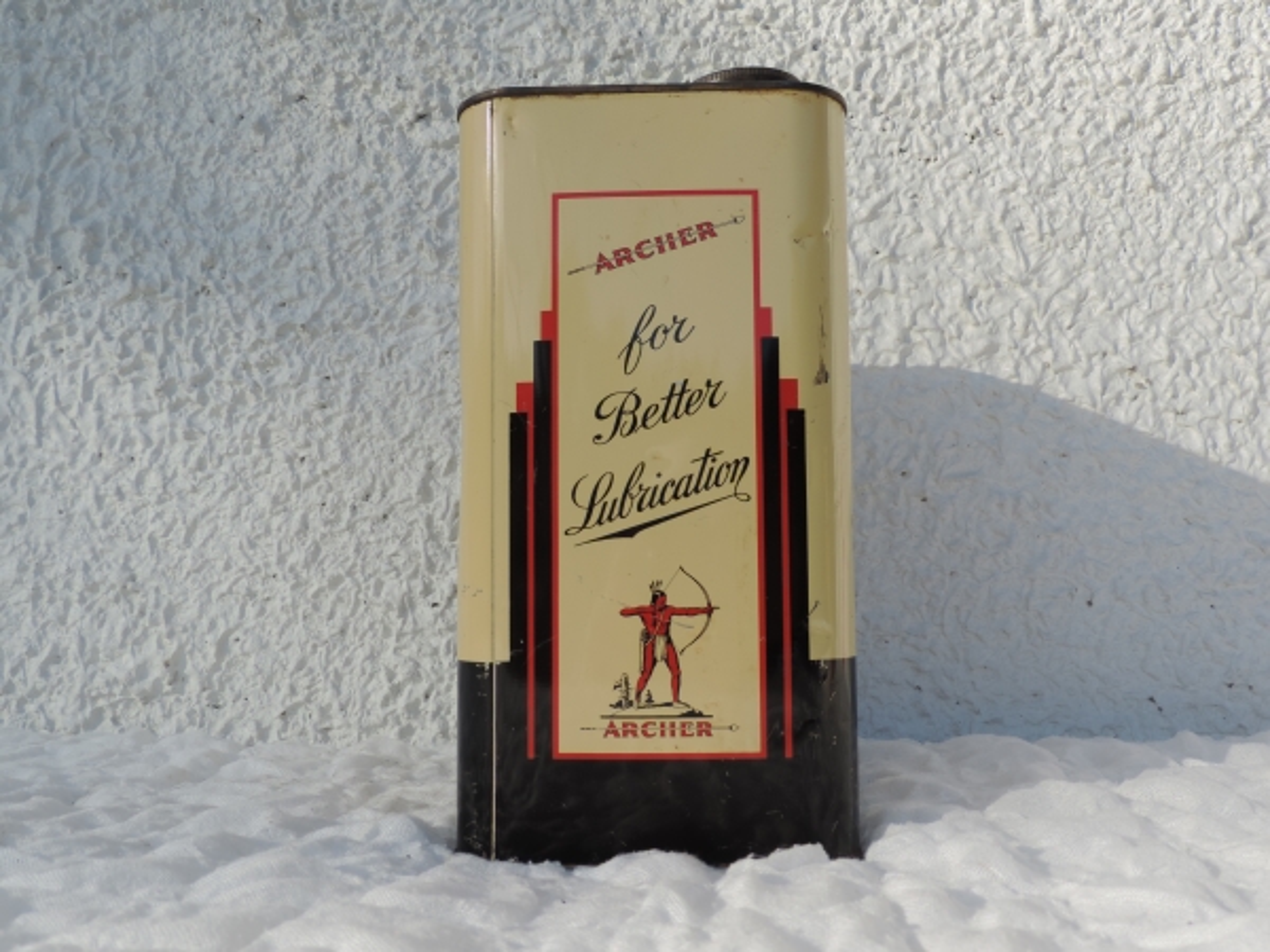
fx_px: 1211
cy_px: 476
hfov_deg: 55.4
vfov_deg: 42.9
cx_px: 635
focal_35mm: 33
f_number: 3.2
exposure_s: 1/800
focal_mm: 5.8
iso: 80
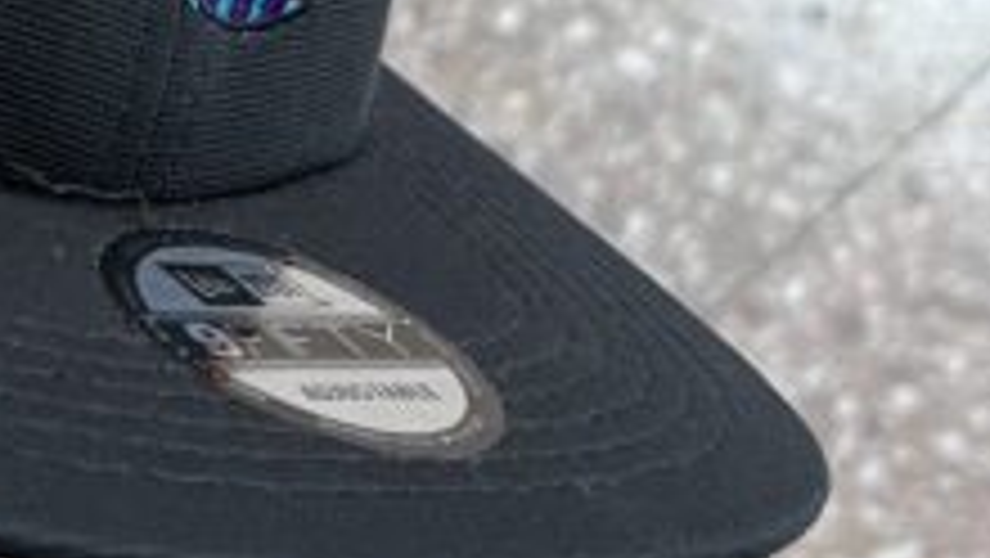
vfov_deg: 11.4
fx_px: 2705
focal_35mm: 103
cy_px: -234
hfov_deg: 19.9
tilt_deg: -75.5
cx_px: -76
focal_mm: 5.7
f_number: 1.5
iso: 80
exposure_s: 1/50
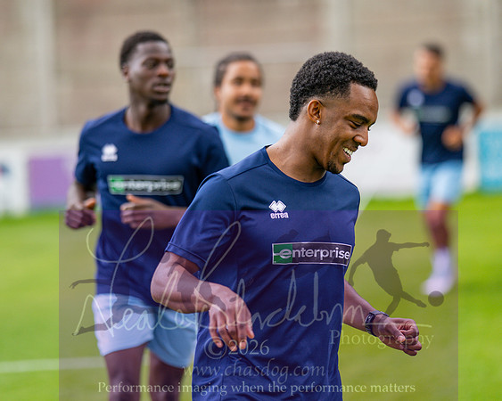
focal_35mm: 196
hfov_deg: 9.9
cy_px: 143
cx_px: 215
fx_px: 2911
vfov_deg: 7.9
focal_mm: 135
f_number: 1.8
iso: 250
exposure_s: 1/1000
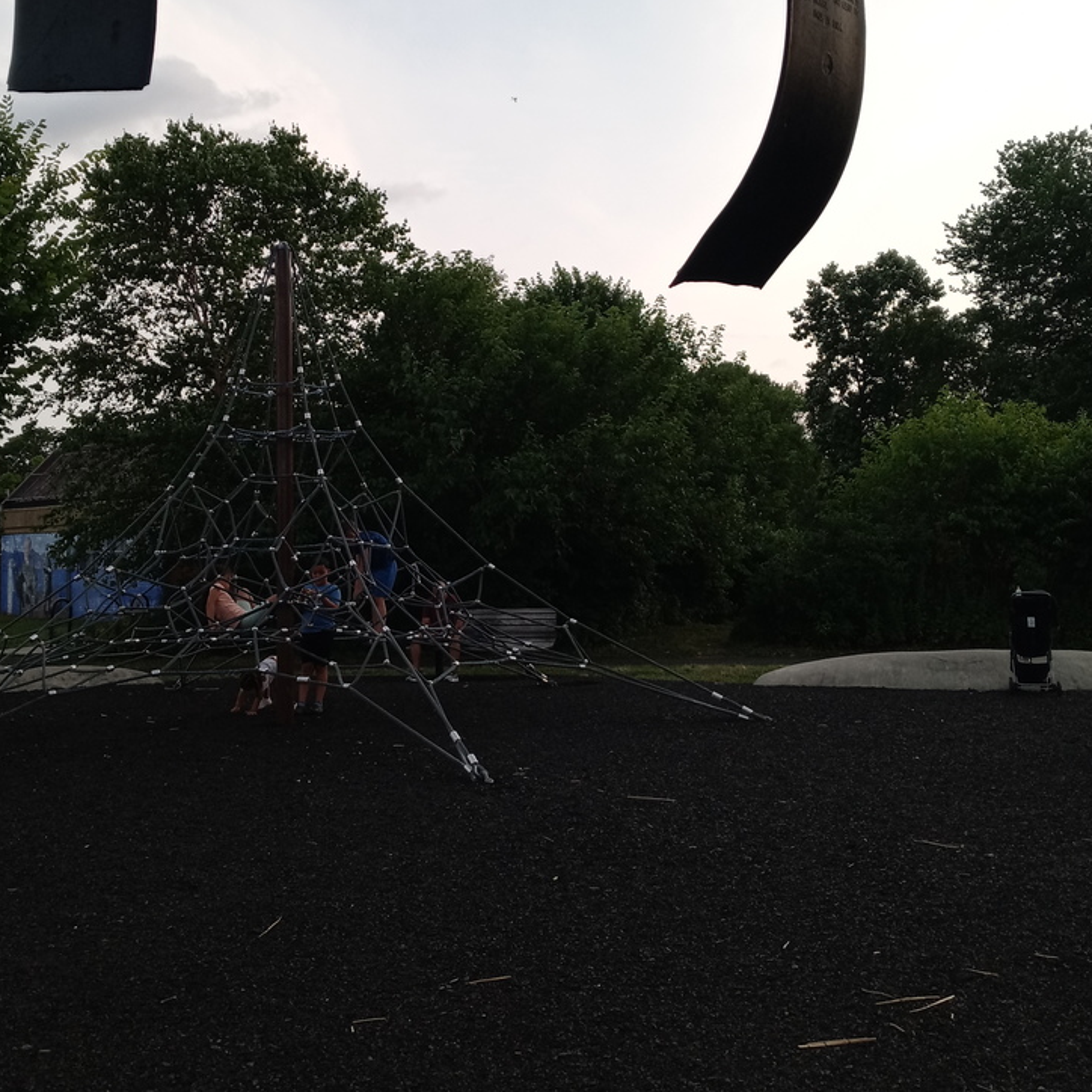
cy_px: 370
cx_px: 469
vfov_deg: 40.4
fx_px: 1463
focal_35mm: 41
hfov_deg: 40.8
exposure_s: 1/1019
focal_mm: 3.61
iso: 100
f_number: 1.8
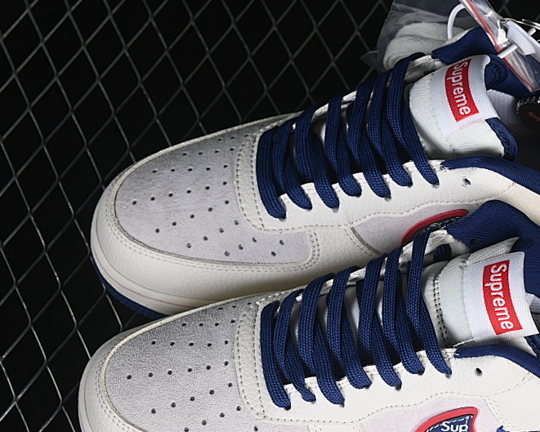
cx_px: 418
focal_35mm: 115
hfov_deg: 16.6
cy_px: 275
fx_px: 1838
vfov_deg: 13.4
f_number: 7.1
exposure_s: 1/80
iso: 160
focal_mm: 50
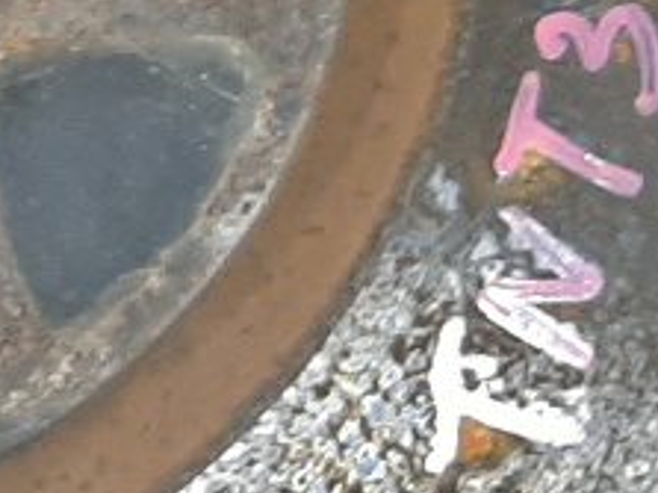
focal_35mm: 168
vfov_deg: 8.6
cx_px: -690
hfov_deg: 10.7
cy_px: -254
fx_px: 3192
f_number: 1.7
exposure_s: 1/33
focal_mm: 3.93
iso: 205
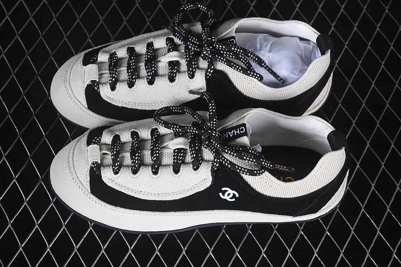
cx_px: 200
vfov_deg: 18.2
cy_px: 134
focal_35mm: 75
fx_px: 835
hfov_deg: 27.0
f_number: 7.1
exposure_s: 1/60
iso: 160
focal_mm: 50
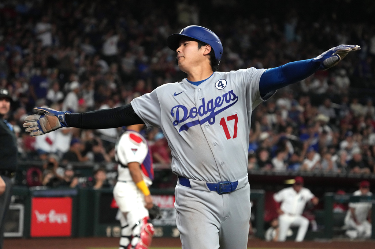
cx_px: 188
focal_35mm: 200
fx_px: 2083
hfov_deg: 10.3
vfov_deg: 6.9
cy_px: 124
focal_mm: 200
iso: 5000
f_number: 6.3
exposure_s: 1/1250
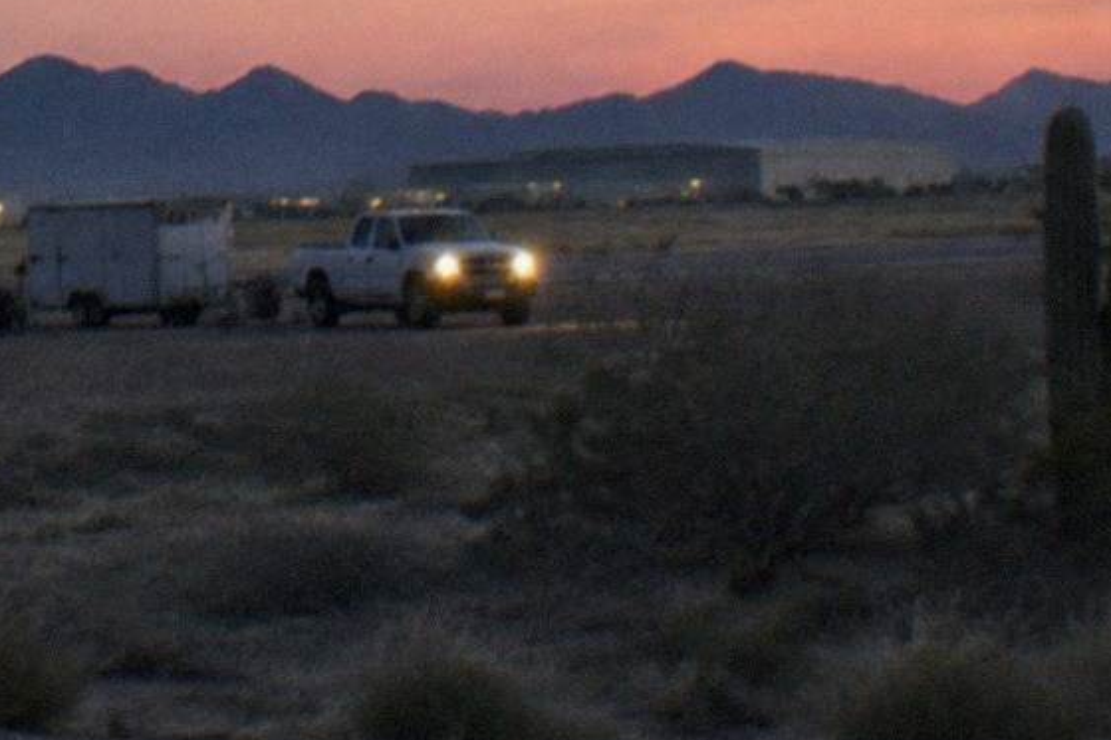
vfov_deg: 8.5
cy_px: -96
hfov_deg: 12.7
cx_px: 46
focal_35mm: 160
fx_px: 4936
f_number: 10
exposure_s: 1/250
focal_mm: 70
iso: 400
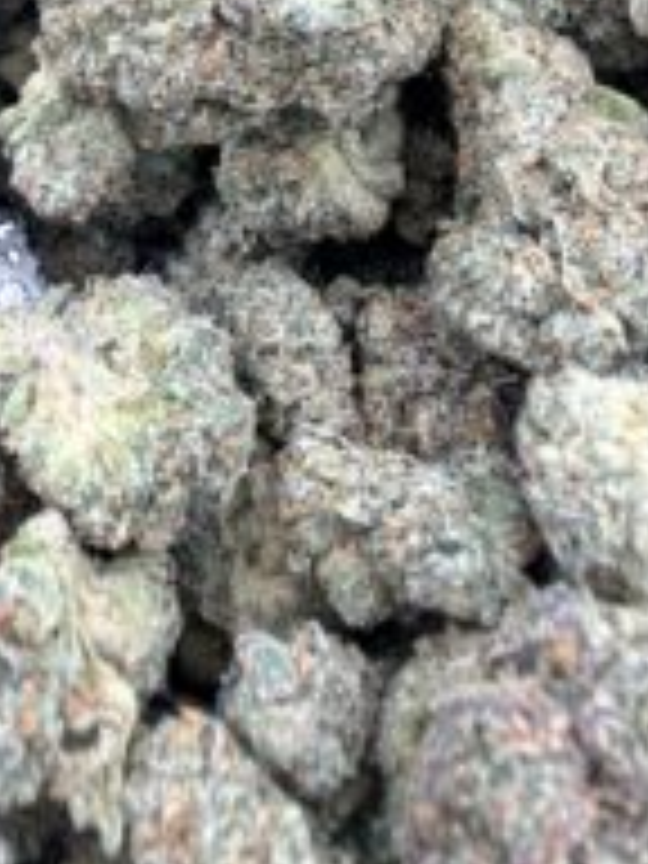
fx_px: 1298
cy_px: -27
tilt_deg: -63.4
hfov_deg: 27.4
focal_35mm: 52
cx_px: 122
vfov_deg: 33.3
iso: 64
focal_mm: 2.22
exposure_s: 1/121
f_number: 2.2
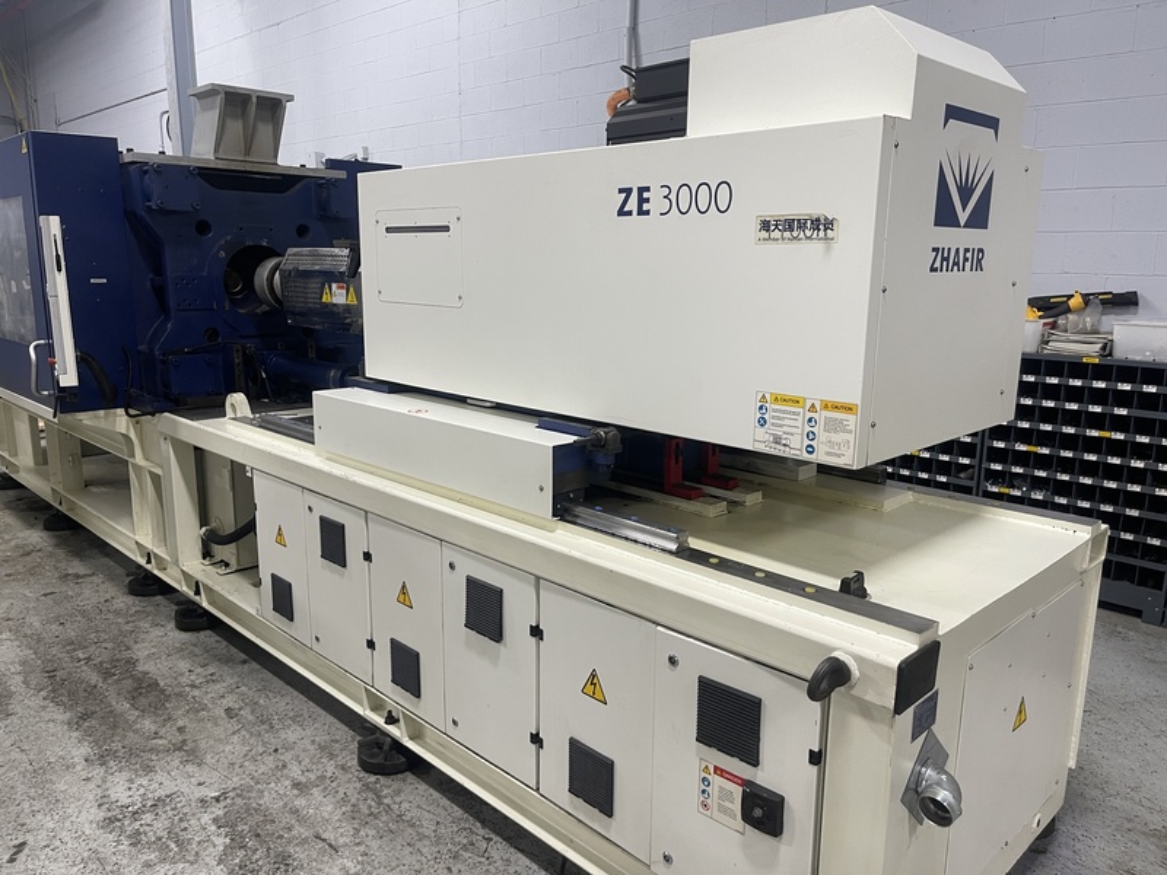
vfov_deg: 54.9
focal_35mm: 25
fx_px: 843
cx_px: 584
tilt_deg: -11.4
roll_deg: -0.7
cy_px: 438
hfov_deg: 69.4
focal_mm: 5.1
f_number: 1.6
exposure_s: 1/60
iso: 100
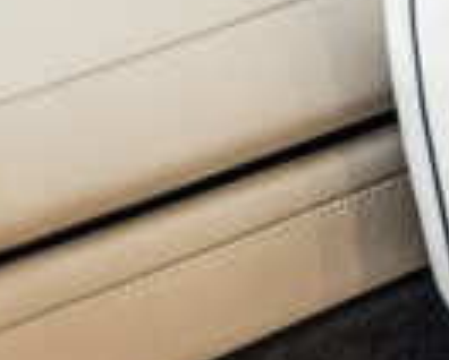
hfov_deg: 9.5
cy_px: -581
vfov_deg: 7.1
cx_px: 396
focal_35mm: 203
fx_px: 2702
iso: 1600
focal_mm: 28
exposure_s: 1/160
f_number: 2.8
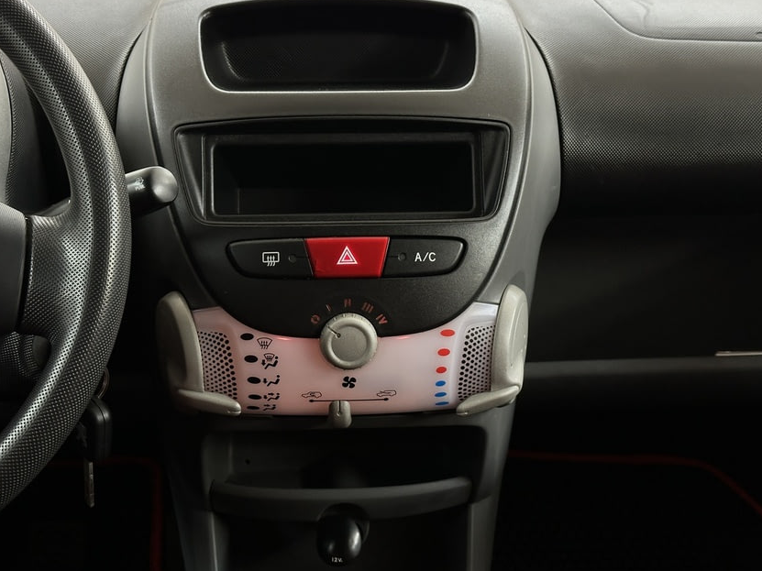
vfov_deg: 28.0
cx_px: 357
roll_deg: -0.8
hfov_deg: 36.8
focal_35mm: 52
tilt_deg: -22.1
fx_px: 1145
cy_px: 283
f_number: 1.78
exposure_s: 1/50
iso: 160
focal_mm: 6.86
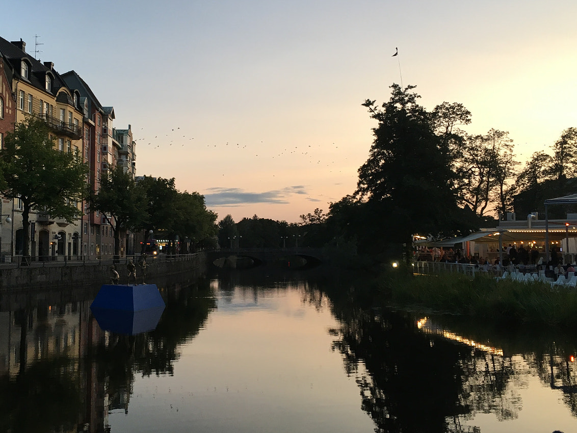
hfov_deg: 45.6
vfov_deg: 35.1
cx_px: 241
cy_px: 203
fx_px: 683
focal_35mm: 41
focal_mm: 4.15
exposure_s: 1/33
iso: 25
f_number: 2.2
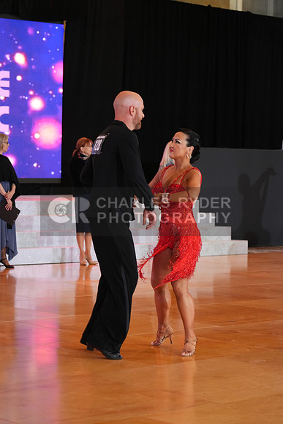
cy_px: 212
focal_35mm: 105
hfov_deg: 13.0
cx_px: 142
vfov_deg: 19.5
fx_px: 1237
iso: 2000
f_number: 4
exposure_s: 1/160
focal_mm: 105
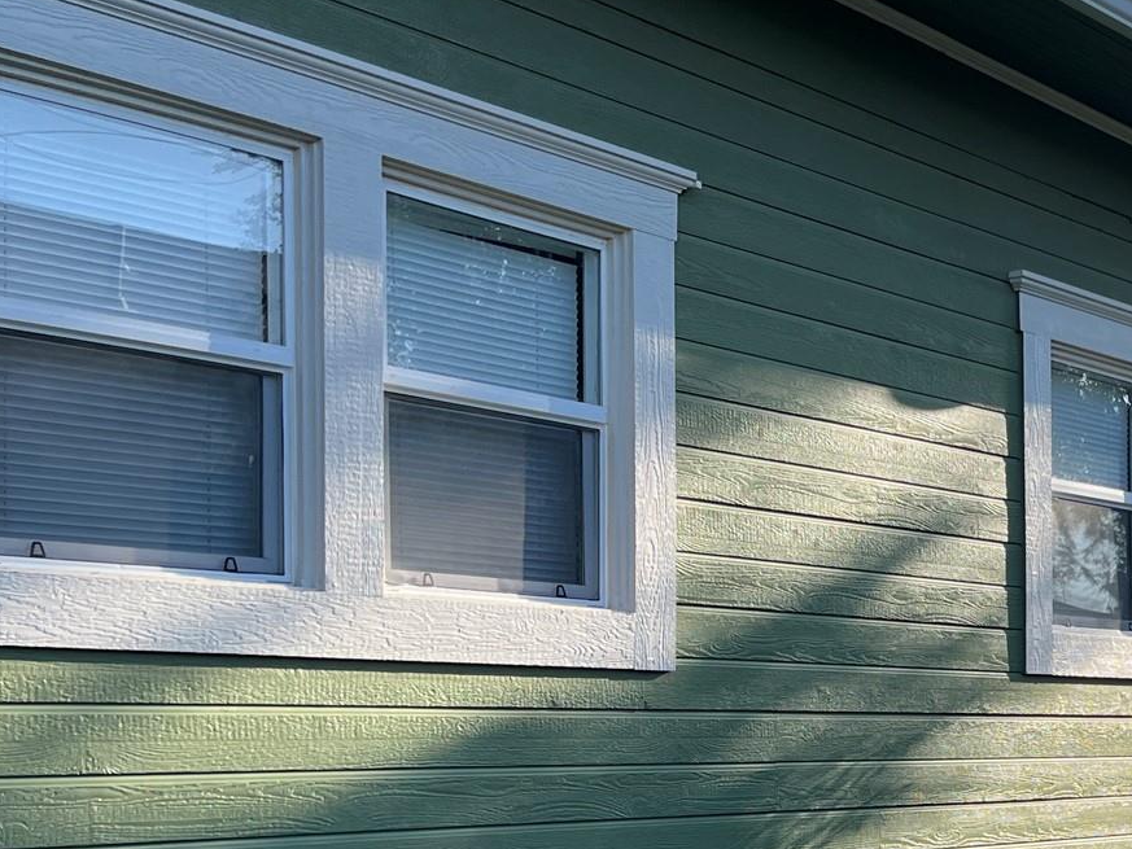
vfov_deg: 23.5
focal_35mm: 61
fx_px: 1995
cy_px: 734
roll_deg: -0.2
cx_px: 1259
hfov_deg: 28.6
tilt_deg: +0.0
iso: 50
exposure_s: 1/1225
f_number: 1.6
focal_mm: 5.1
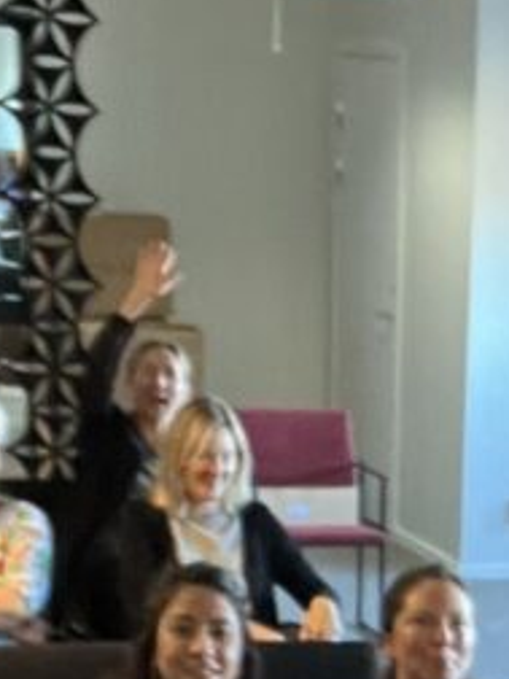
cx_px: 741
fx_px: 2490
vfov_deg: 14.6
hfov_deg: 11.3
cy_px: 985
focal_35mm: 127
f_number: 2.2
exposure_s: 1/25
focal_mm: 2.71
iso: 400
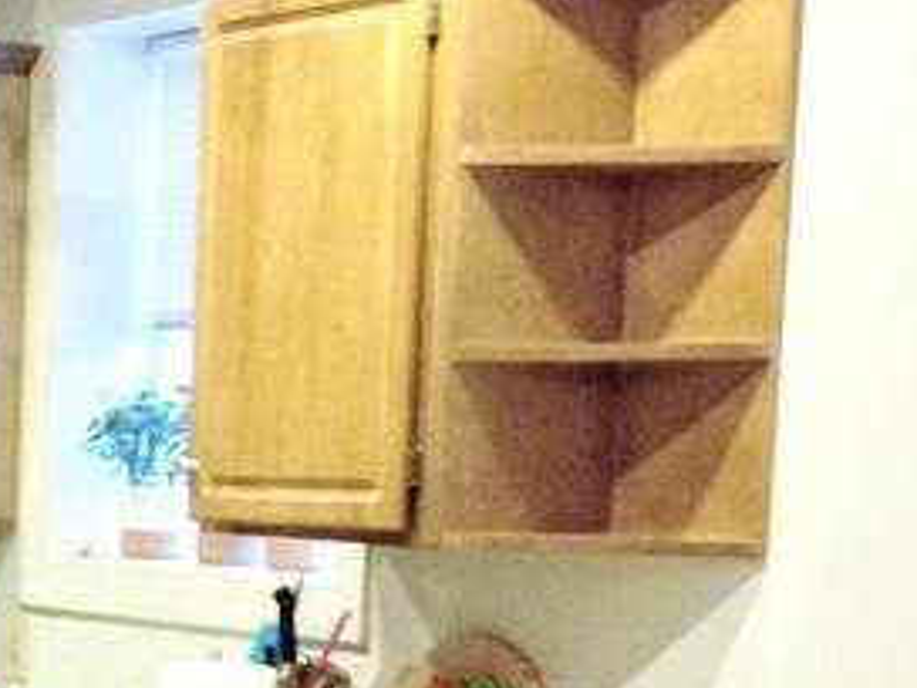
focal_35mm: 132
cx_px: -101
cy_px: 833
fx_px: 3497
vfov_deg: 11.0
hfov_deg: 14.6
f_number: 2.4
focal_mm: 4.28
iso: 250
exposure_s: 1/20
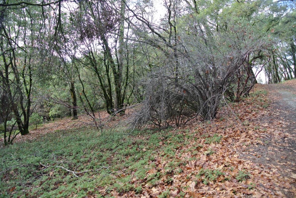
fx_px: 222
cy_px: 99
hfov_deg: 67.3
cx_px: 148
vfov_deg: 48.1
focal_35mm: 27
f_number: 3.5
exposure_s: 1/100
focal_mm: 10
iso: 100
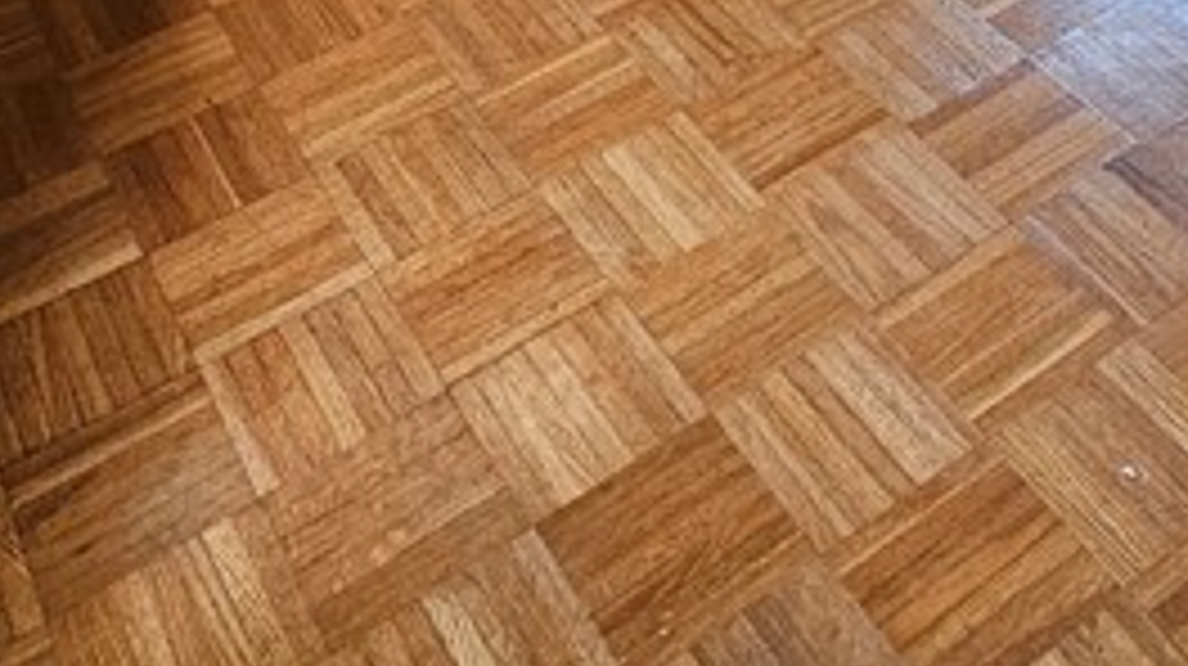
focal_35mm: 55
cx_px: 864
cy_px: -909
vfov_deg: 14.6
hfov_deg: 37.1
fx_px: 1731
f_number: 2.2
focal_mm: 2.2
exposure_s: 1/40
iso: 320
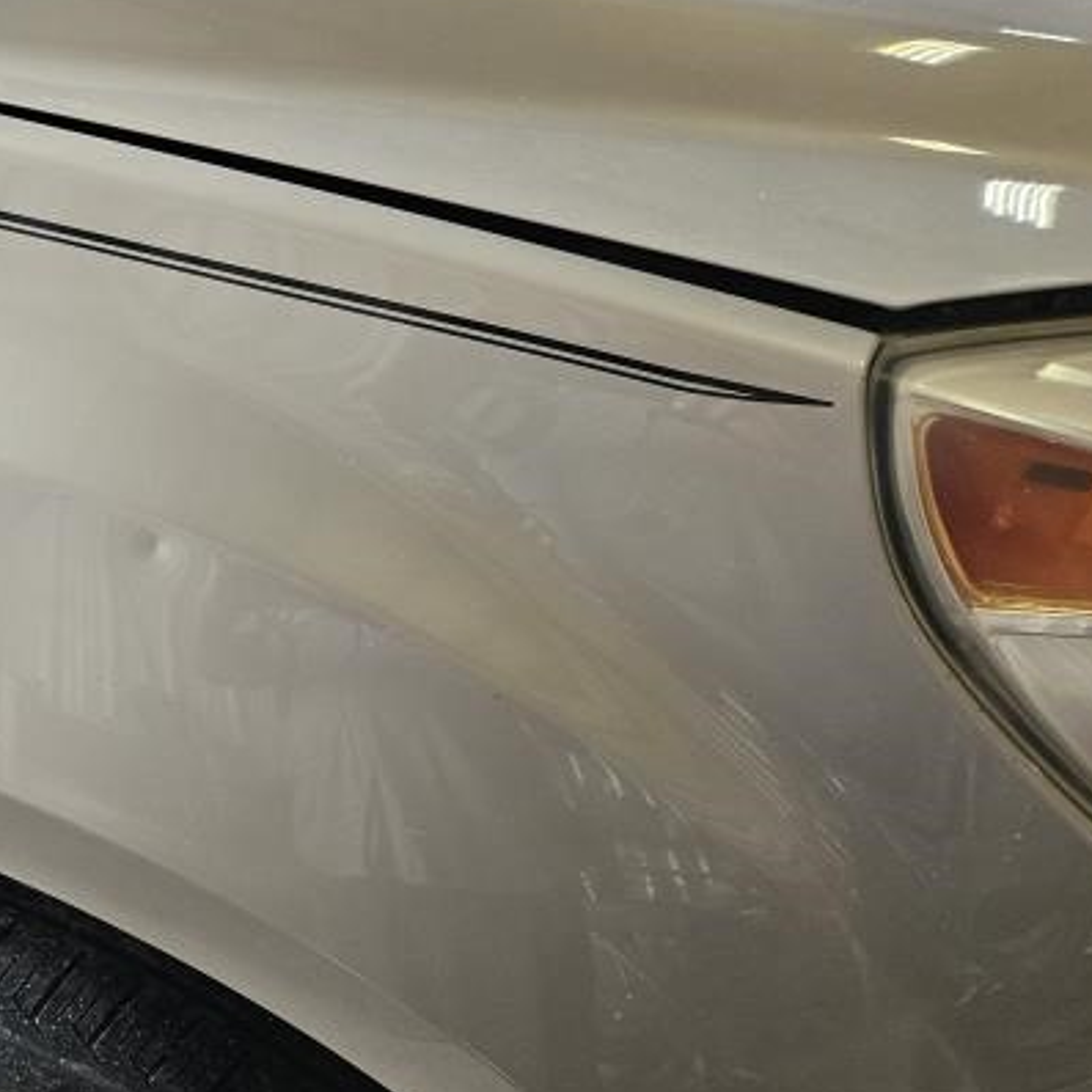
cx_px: 30
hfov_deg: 37.1
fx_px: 1463
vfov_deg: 40.0
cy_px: 789
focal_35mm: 41
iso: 200
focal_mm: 5.4
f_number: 1.8
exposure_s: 1/207
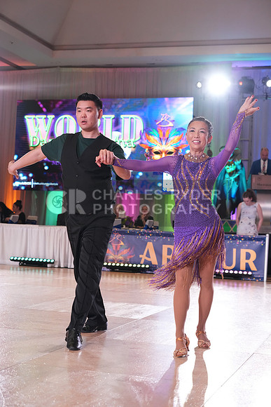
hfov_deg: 22.3
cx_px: 136
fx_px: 688
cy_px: 204
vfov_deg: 32.9
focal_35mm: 61
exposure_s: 1/500
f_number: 4
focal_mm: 61
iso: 3200
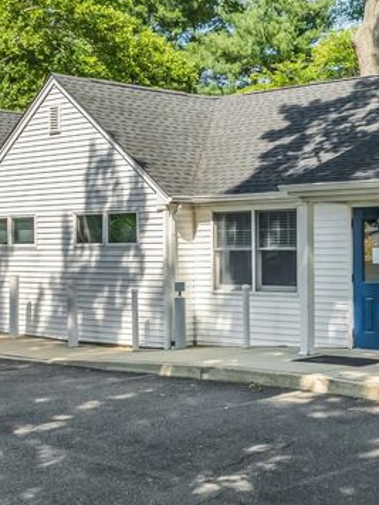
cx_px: 331
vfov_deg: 28.2
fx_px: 1007
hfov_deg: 20.9
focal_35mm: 69
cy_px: 255
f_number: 2.8
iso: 420
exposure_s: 1/1600
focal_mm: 12.29
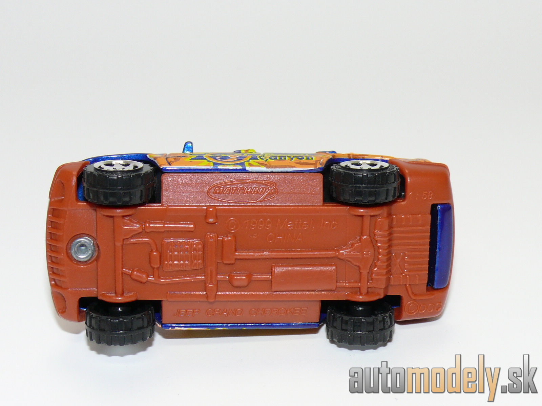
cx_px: 271
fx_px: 1362
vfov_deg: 17.0
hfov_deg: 22.5
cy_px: 203
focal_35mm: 87
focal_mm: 12.3
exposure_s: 1/30
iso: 100
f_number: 4
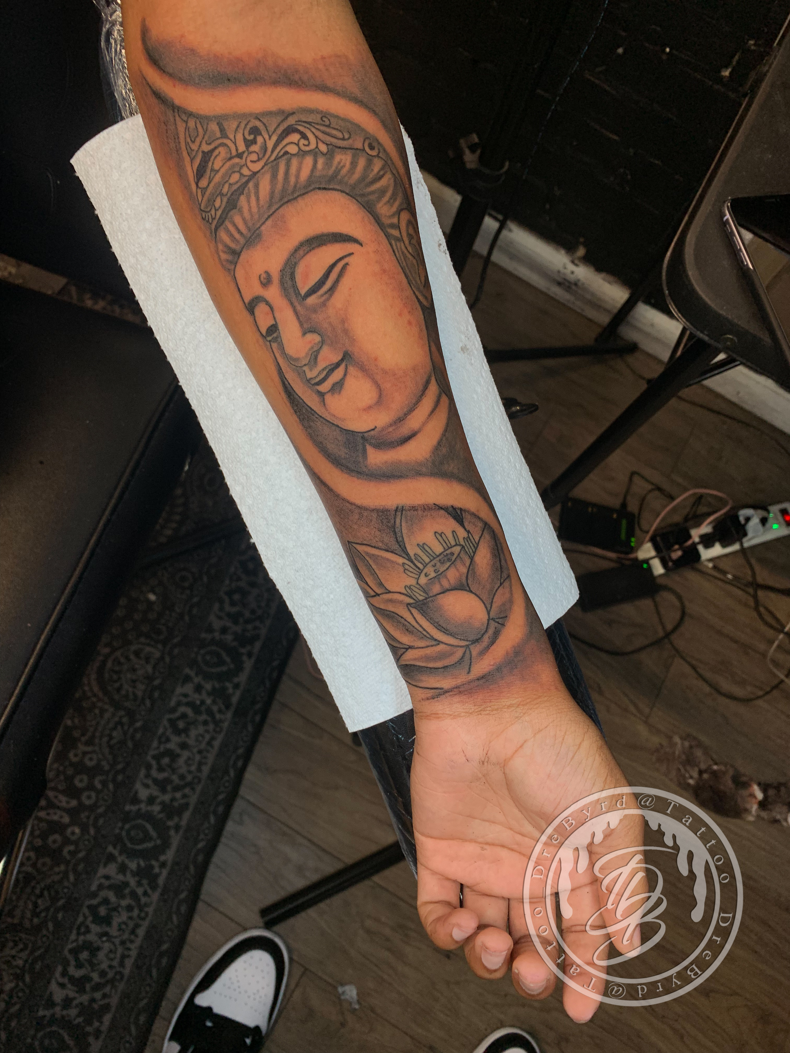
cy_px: 526
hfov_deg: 53.1
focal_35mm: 26
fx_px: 791
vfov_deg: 67.3
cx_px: 395
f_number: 1.8
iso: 100
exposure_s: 1/90
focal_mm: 4.25
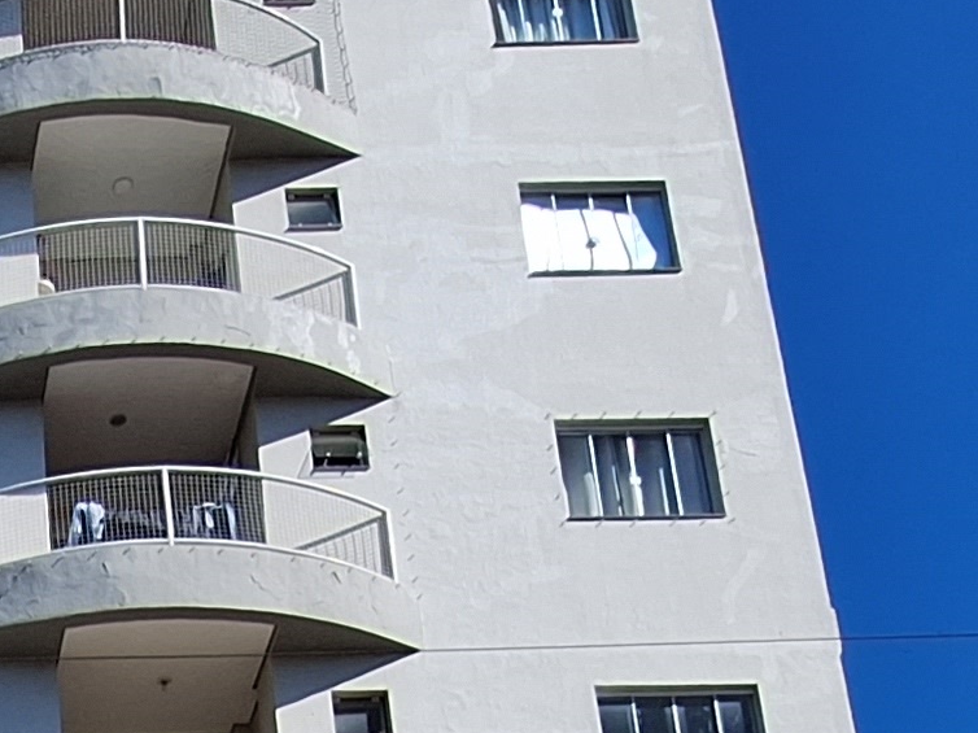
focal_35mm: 69
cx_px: -319
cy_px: 1513
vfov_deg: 16.0
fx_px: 1949
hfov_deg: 24.3
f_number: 2.2
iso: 40
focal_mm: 1.74
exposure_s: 1/1433
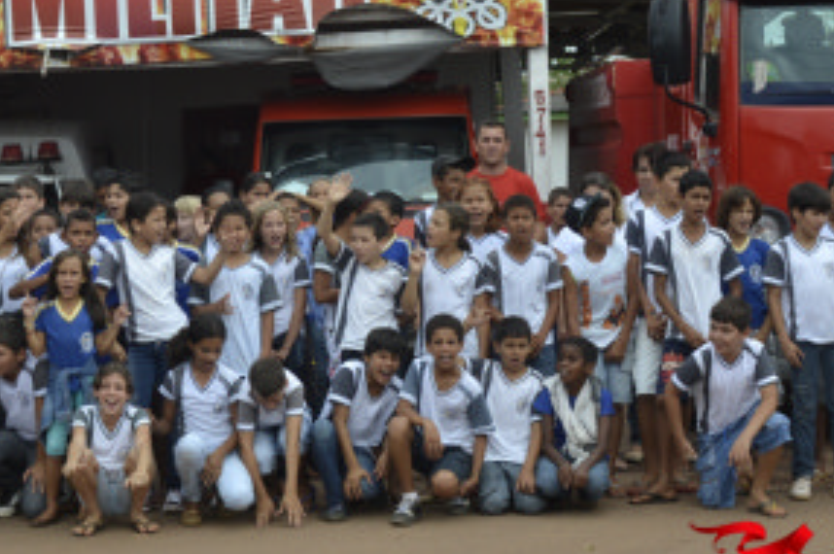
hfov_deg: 24.2
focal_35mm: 84
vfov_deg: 16.2
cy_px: 232
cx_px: 370
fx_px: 1944
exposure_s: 1/1600
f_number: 5.6
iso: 400
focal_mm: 32
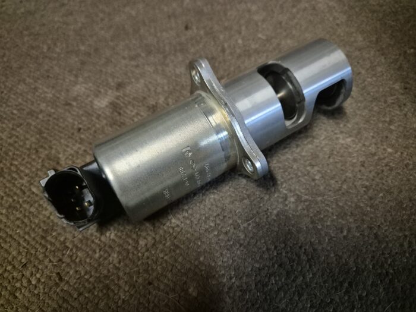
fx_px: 276
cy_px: 156
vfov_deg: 58.9
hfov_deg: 73.9
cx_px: 208
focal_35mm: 23
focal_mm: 5.4
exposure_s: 1/100
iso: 2500
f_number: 1.8
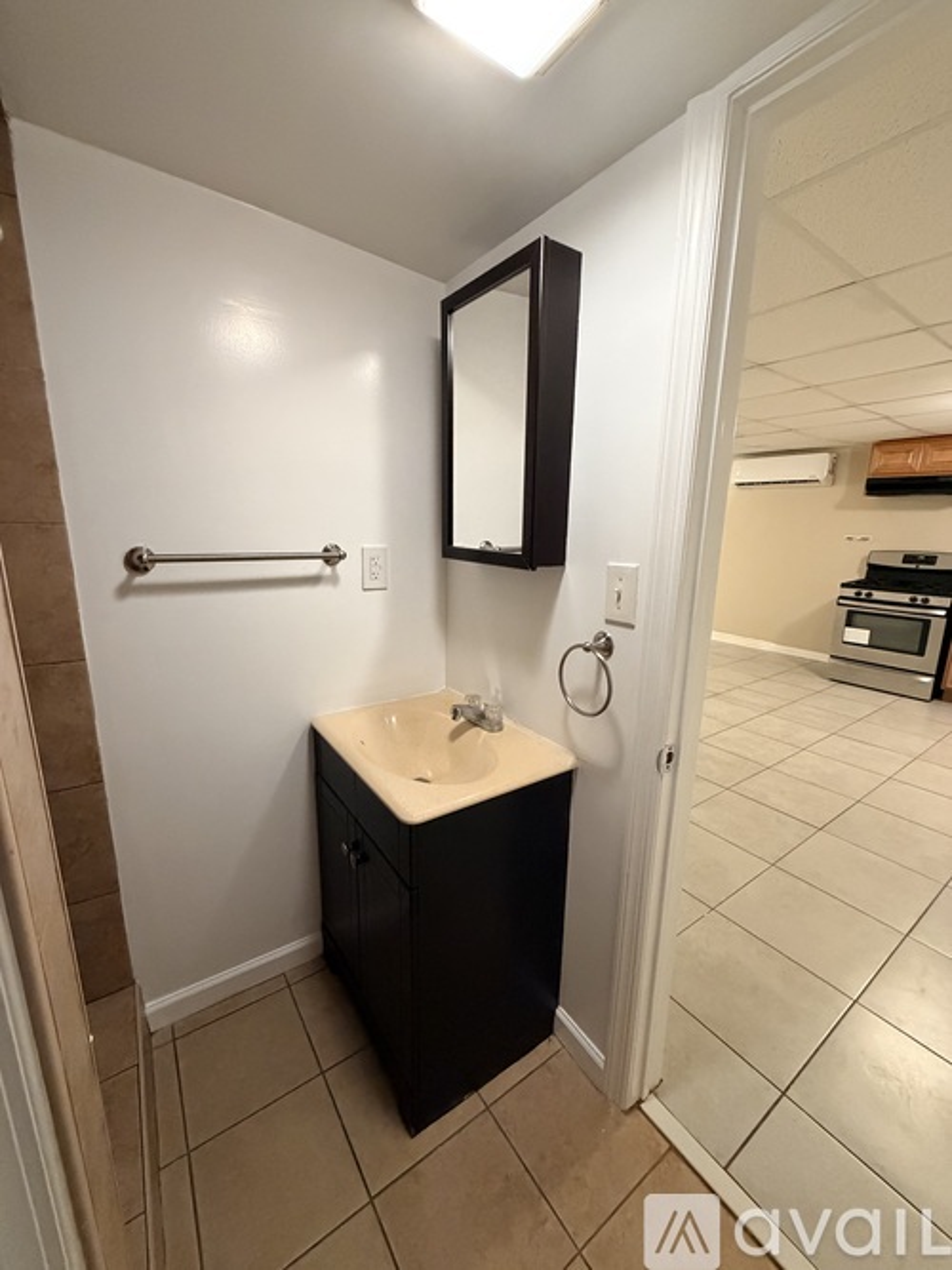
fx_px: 514
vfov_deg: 102.1
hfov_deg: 85.7
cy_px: 635
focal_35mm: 14
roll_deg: -1.1
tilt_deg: -11.6
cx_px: 476
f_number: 2.2
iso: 800
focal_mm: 2.22
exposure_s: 1/60
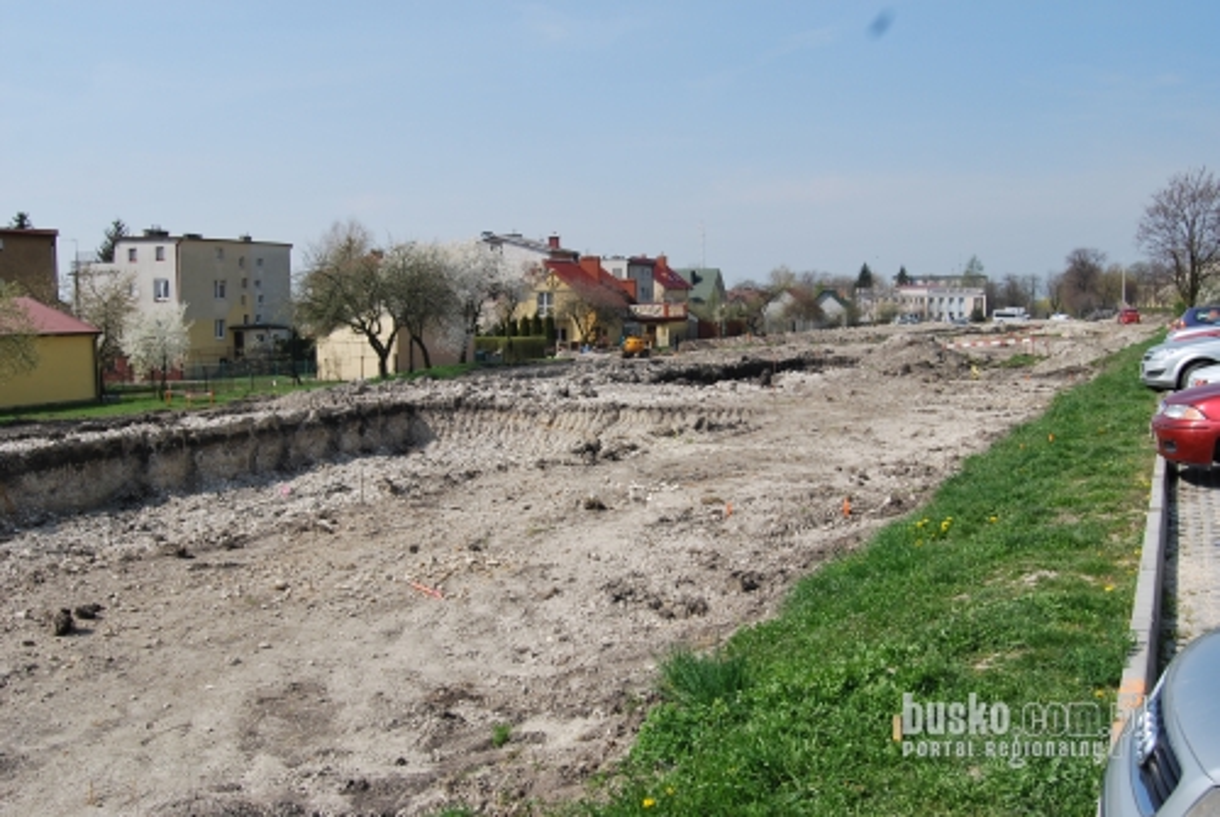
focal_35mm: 34
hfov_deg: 55.0
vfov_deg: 38.5
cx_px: 610
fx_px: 1171
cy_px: 408
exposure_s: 1/250
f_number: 8
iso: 100
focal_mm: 23
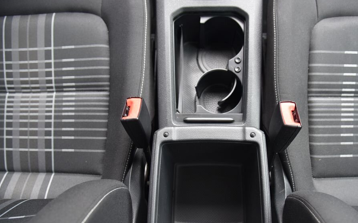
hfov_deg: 66.3
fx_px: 273
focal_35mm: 28
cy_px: 126
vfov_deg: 44.4
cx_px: 199
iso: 500
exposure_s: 1/20
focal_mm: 24
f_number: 4
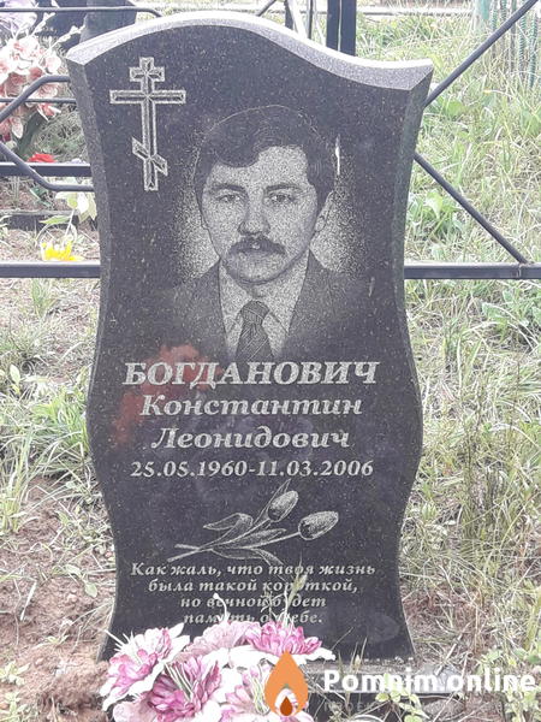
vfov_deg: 63.4
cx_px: 270
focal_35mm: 28
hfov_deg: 49.7
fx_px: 583
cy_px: 361
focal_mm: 3.7
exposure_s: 1/136
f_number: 1.9
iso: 40
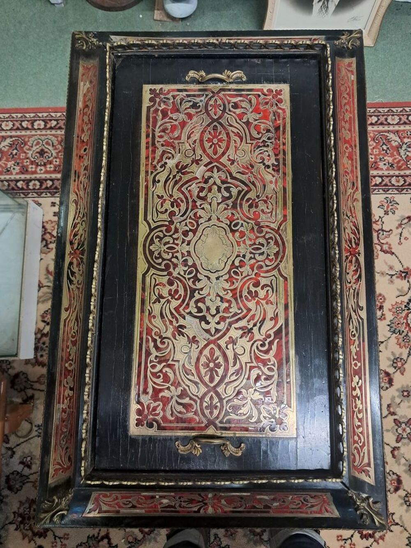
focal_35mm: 27
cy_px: 274
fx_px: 427
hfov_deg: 51.4
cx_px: 206
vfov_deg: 65.3
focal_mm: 4
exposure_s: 1/33
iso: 500
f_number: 1.8
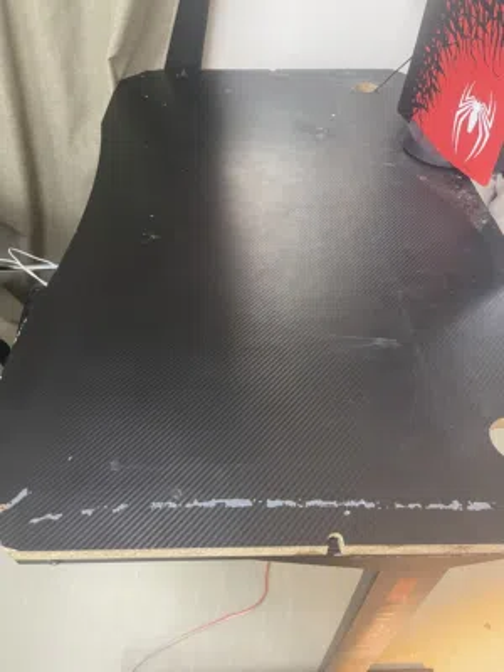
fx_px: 485
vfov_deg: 69.4
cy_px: 336
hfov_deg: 54.9
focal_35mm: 25
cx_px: 252
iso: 500
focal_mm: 5.1
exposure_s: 1/50
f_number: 1.6
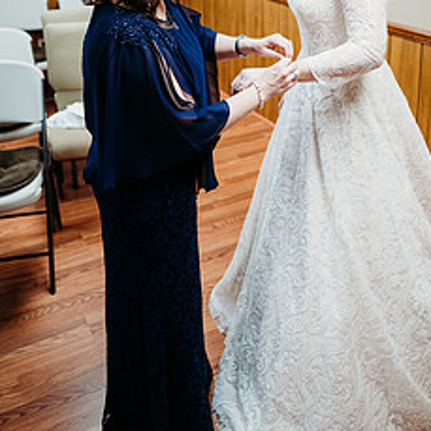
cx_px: 231
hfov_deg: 41.8
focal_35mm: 40
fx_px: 563
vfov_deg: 39.2
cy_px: 51
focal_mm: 24
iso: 400
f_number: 1.8
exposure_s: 1/125
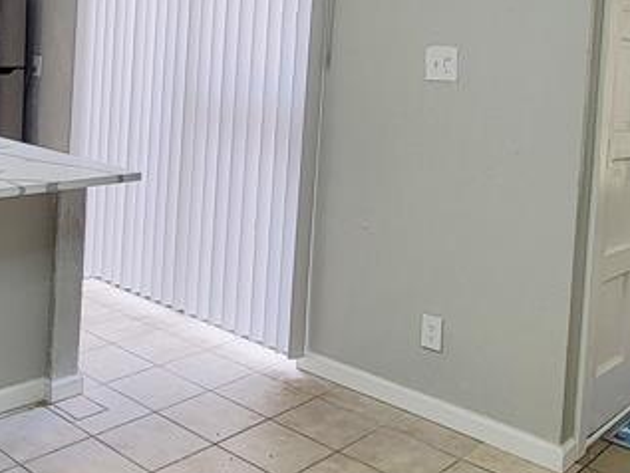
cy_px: 60
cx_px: 153
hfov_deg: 43.3
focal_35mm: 42
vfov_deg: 32.9
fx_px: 765
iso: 64
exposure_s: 1/60.2
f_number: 2.2
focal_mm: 2.2
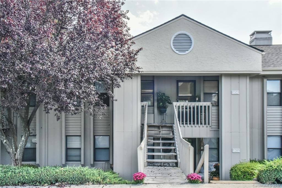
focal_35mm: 31
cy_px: 94
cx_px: 141
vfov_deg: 42.3
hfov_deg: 60.3
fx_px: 243
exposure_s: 1/160
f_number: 13
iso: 4000
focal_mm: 31
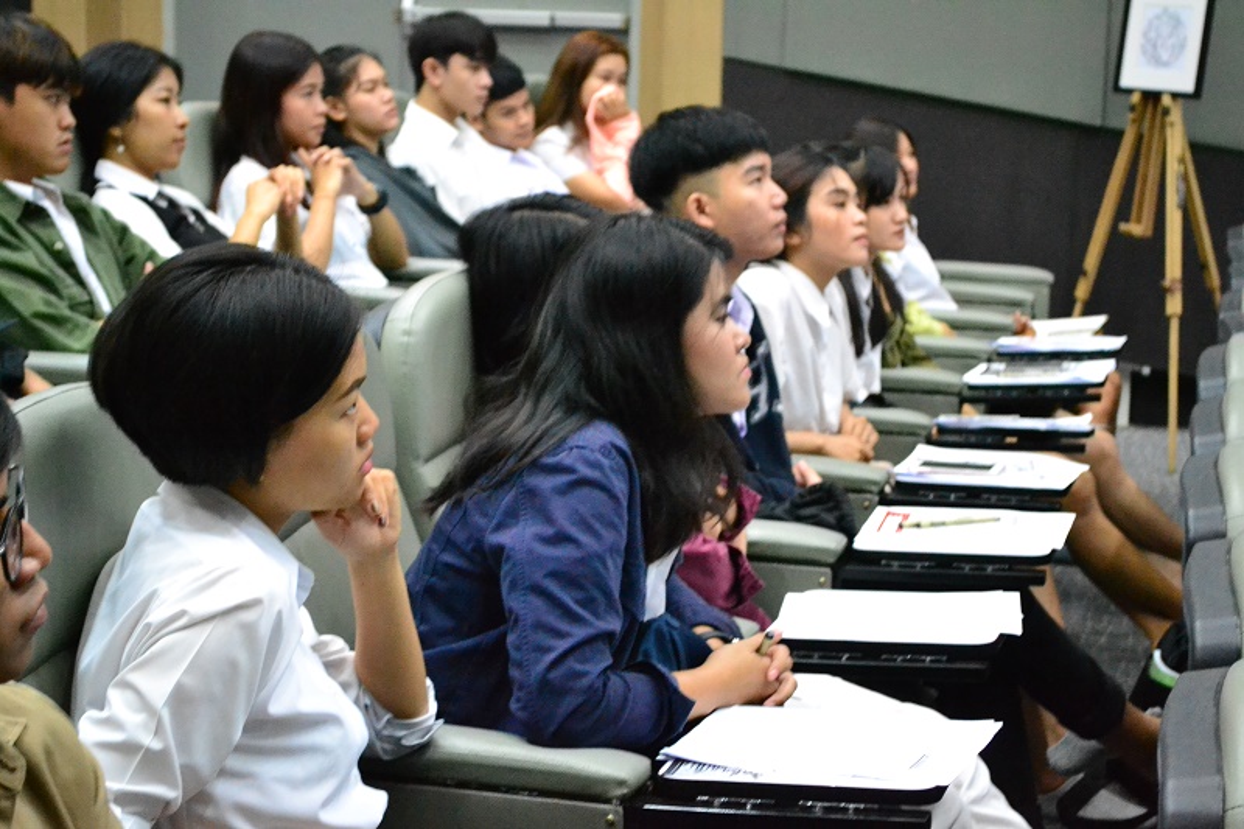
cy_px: 414
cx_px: 622
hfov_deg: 28.1
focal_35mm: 72
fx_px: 2487
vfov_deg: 18.9
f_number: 5.6
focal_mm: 48
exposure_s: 1/30
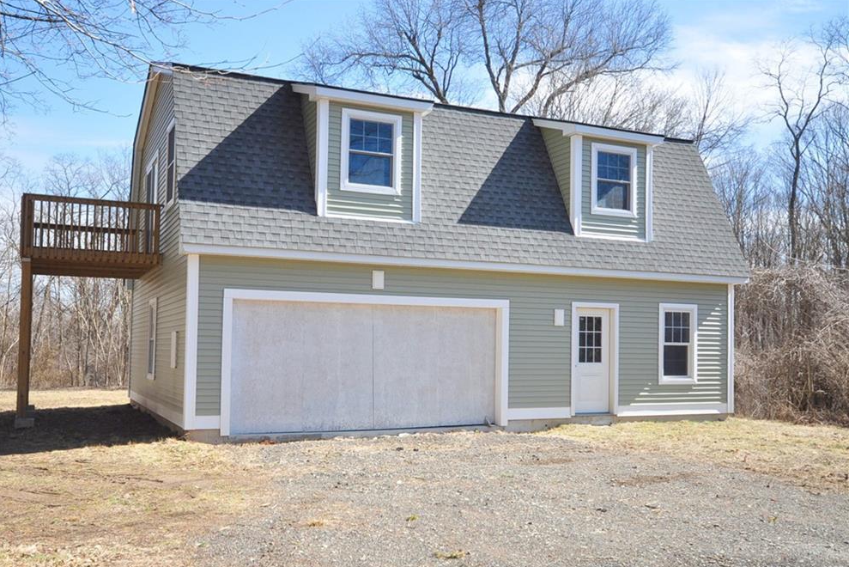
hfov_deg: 60.3
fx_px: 731
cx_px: 410
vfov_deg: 42.4
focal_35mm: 31
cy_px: 287
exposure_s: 1/400
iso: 320
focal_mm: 20
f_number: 7.1
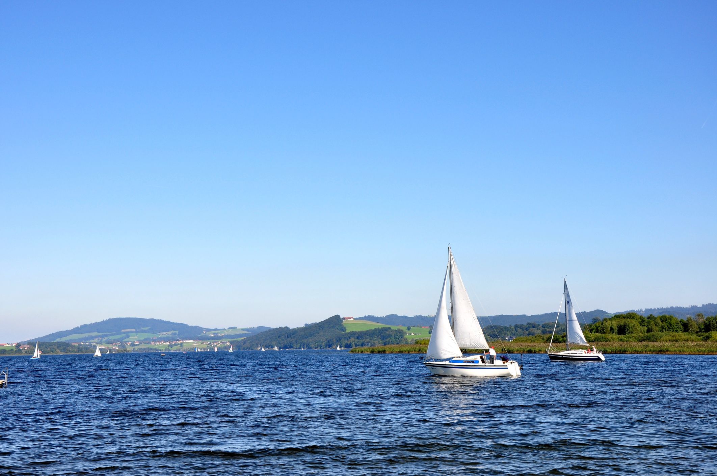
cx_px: 358
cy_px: 238
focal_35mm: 57
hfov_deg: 35.1
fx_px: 1134
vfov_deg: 23.7
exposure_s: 1/320
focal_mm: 38
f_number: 10
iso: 200
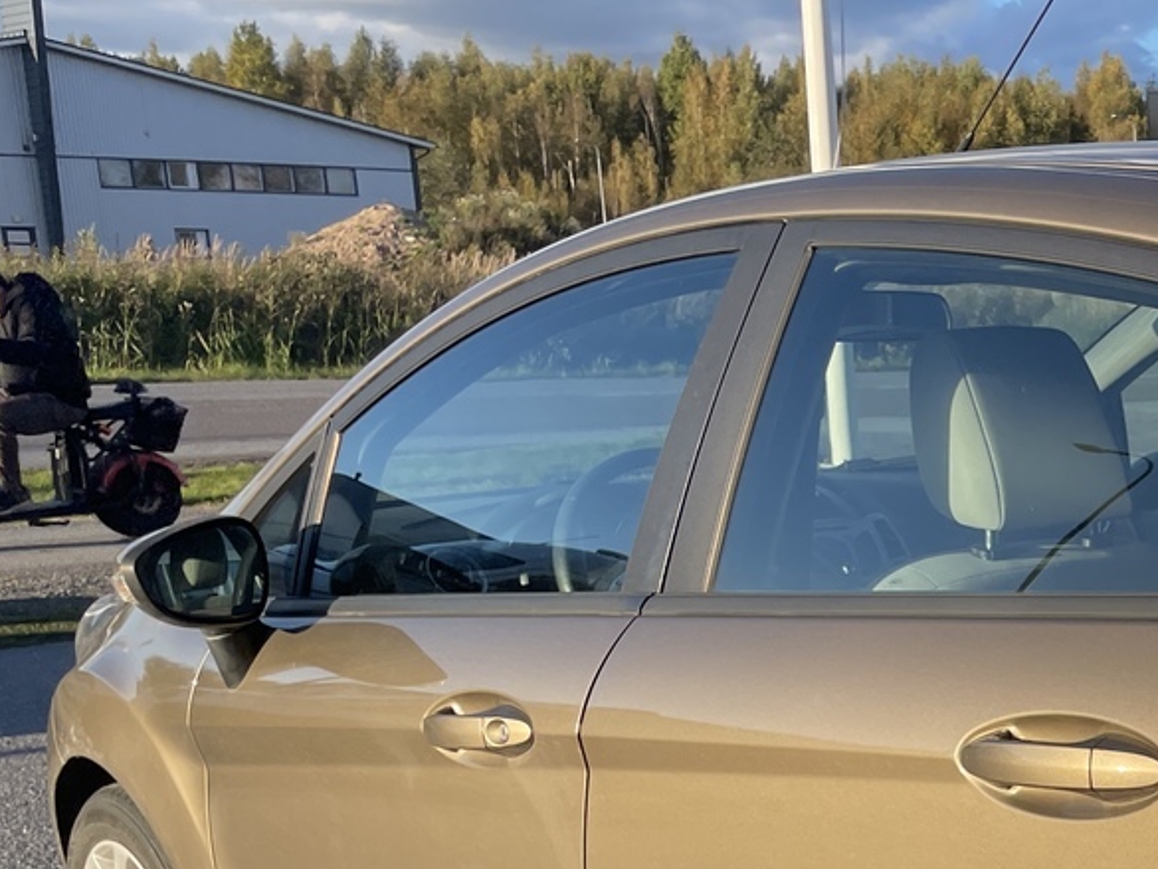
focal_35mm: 64
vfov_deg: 21.8
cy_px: 942
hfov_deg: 27.2
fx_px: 2141
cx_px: 1340
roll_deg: -1.0
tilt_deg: -17.3
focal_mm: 4.2
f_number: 1.6
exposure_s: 1/1715
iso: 32
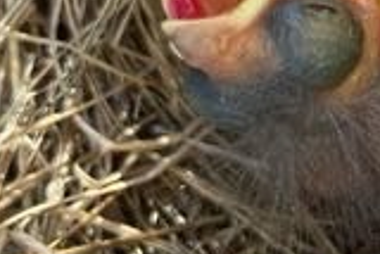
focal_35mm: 109
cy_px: -17
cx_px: 532
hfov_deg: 17.3
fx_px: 1152
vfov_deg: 12.4
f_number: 1.8
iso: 80
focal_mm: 3.99
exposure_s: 1/86
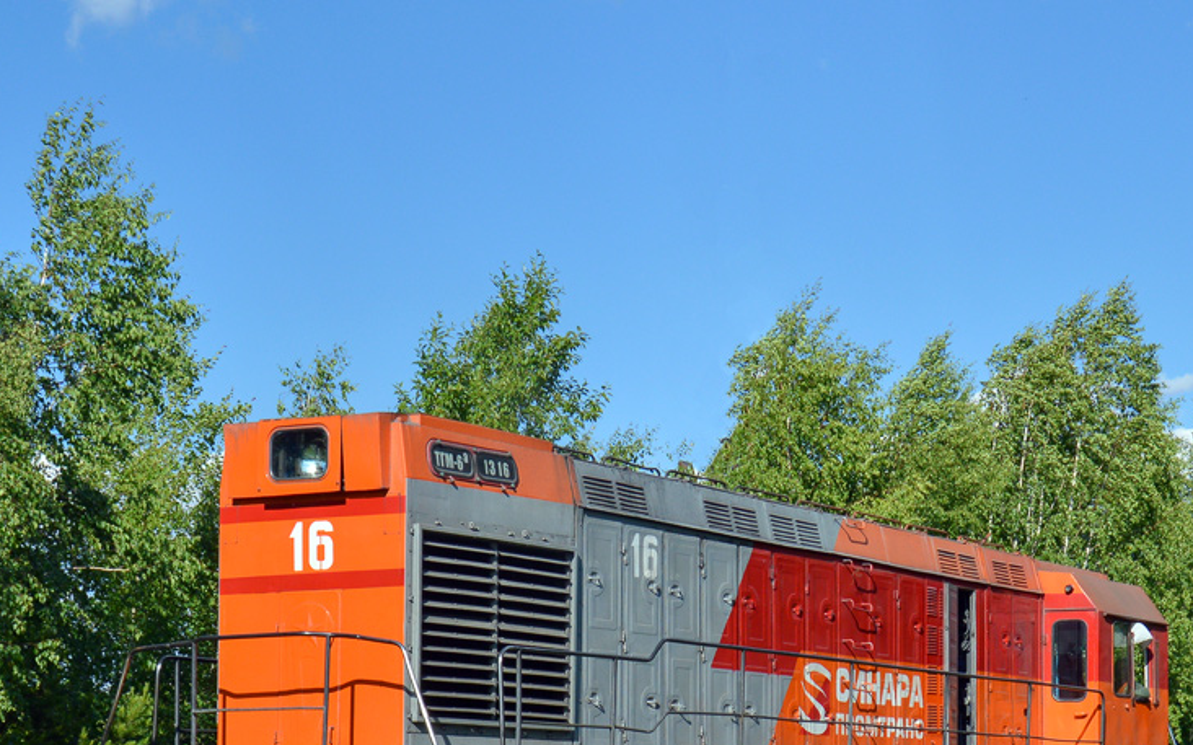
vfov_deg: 16.9
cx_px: 725
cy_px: 694
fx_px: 2470
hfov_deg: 27.1
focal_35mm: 76
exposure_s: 1/800
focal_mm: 26
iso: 200
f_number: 7.1
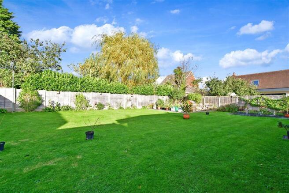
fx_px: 120
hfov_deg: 100.4
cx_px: 144
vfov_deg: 77.3
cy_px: 96
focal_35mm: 15
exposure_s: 1/125
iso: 160
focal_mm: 10
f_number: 7.1
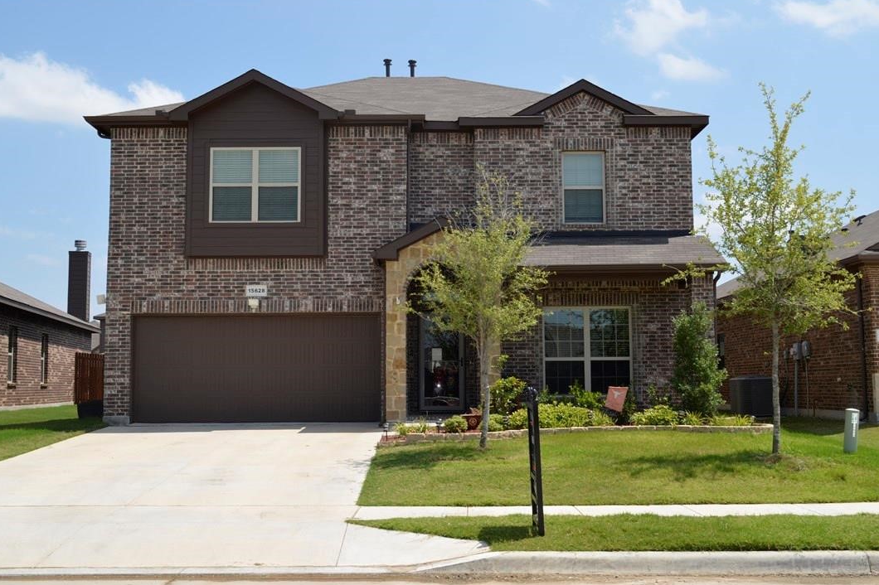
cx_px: 433
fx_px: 976
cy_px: 291
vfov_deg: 33.4
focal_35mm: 40
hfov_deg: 48.5
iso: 100
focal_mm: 26
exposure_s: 1/200
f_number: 9
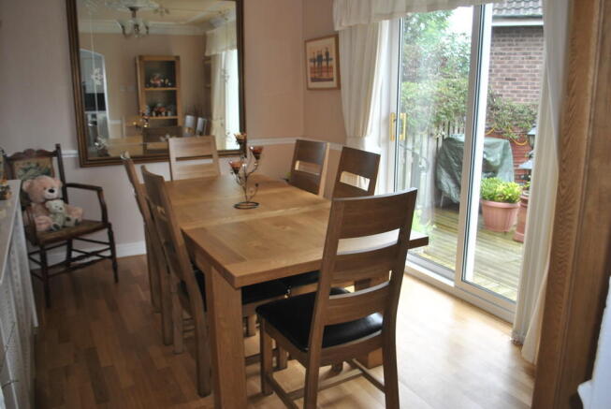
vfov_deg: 48.0
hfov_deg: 67.3
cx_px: 306
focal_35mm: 27
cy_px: 204
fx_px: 459
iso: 100
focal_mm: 18
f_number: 3.5
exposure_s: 1/25
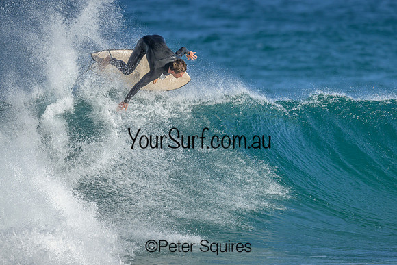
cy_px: 135
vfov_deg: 1.4
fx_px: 10670
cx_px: 240
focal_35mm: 967
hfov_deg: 2.1
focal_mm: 800
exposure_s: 1/2000
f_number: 6.3
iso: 500
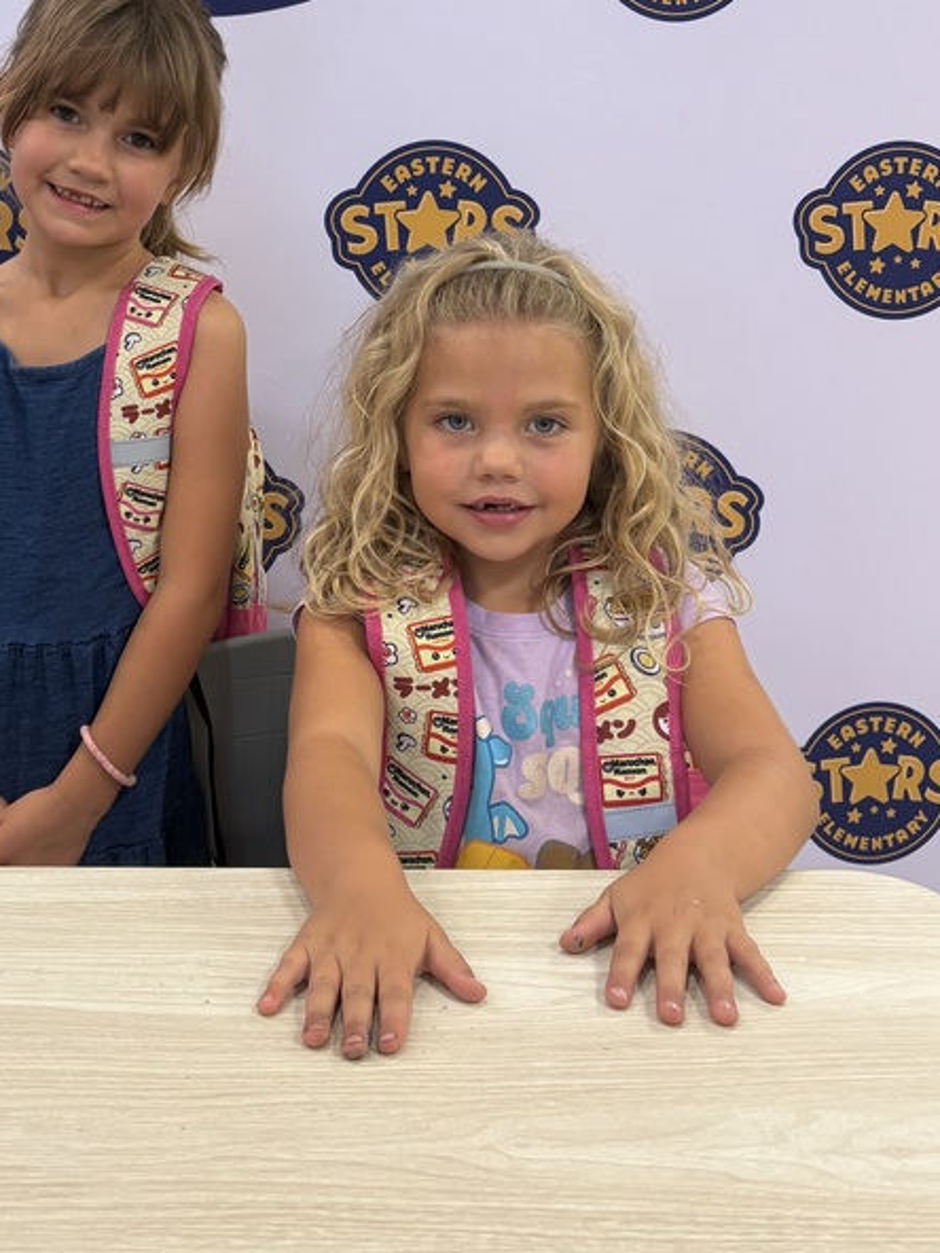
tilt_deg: -7.2
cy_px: 406
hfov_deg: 31.7
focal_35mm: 45
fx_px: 1629
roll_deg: +0.0
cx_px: 250
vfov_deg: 41.5
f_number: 1.6
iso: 125
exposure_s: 1/60
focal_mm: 5.96
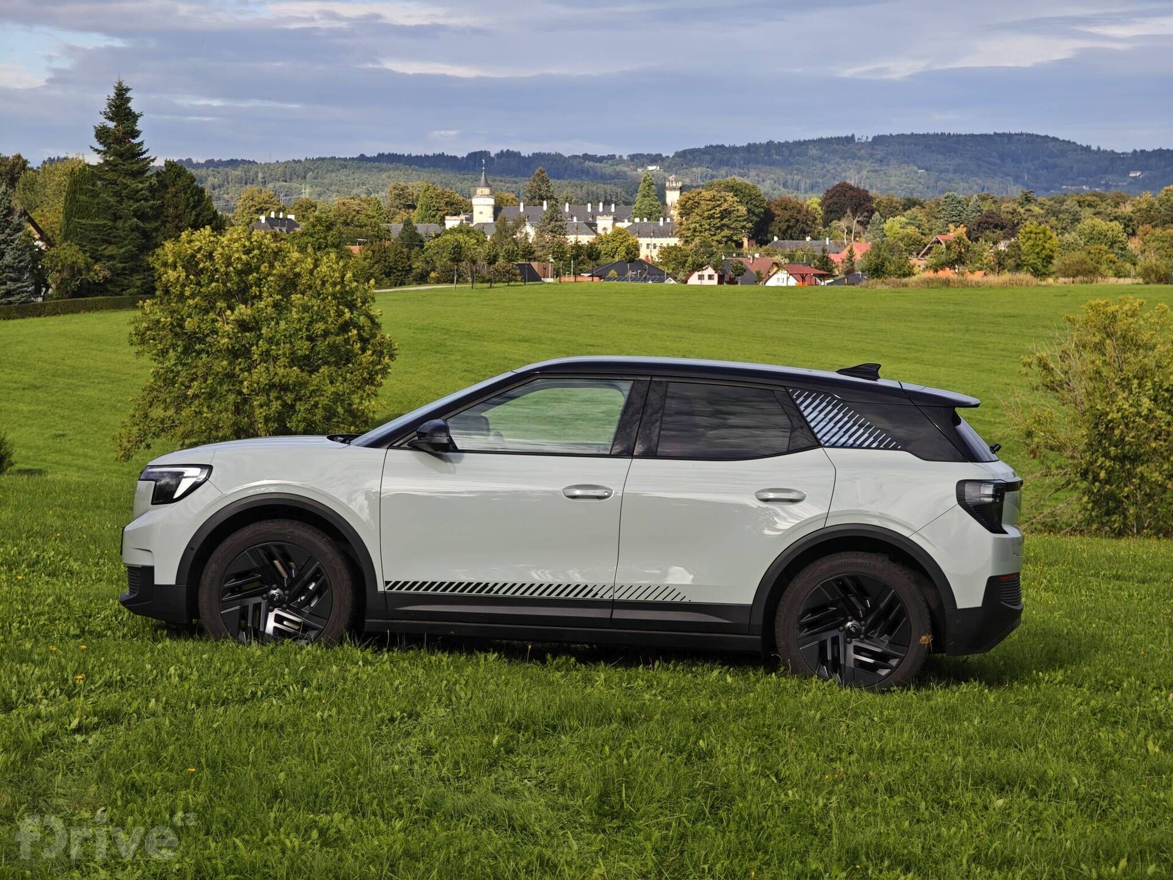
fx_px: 4066
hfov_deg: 16.4
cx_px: 586
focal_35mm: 120
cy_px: 440
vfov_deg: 12.3
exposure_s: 1/710
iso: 50
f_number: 2.5
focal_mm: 19.4
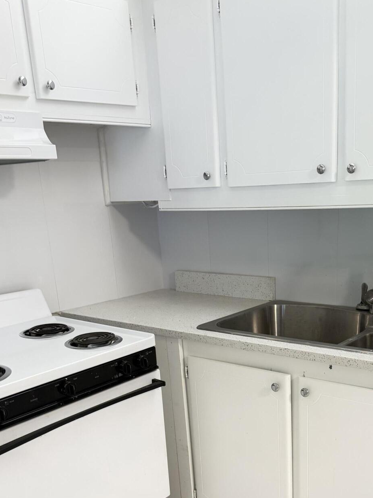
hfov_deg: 36.6
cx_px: 231
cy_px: 369
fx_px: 560
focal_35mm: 39
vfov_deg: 46.3
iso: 400
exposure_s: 1/60
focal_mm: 6.76
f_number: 1.78
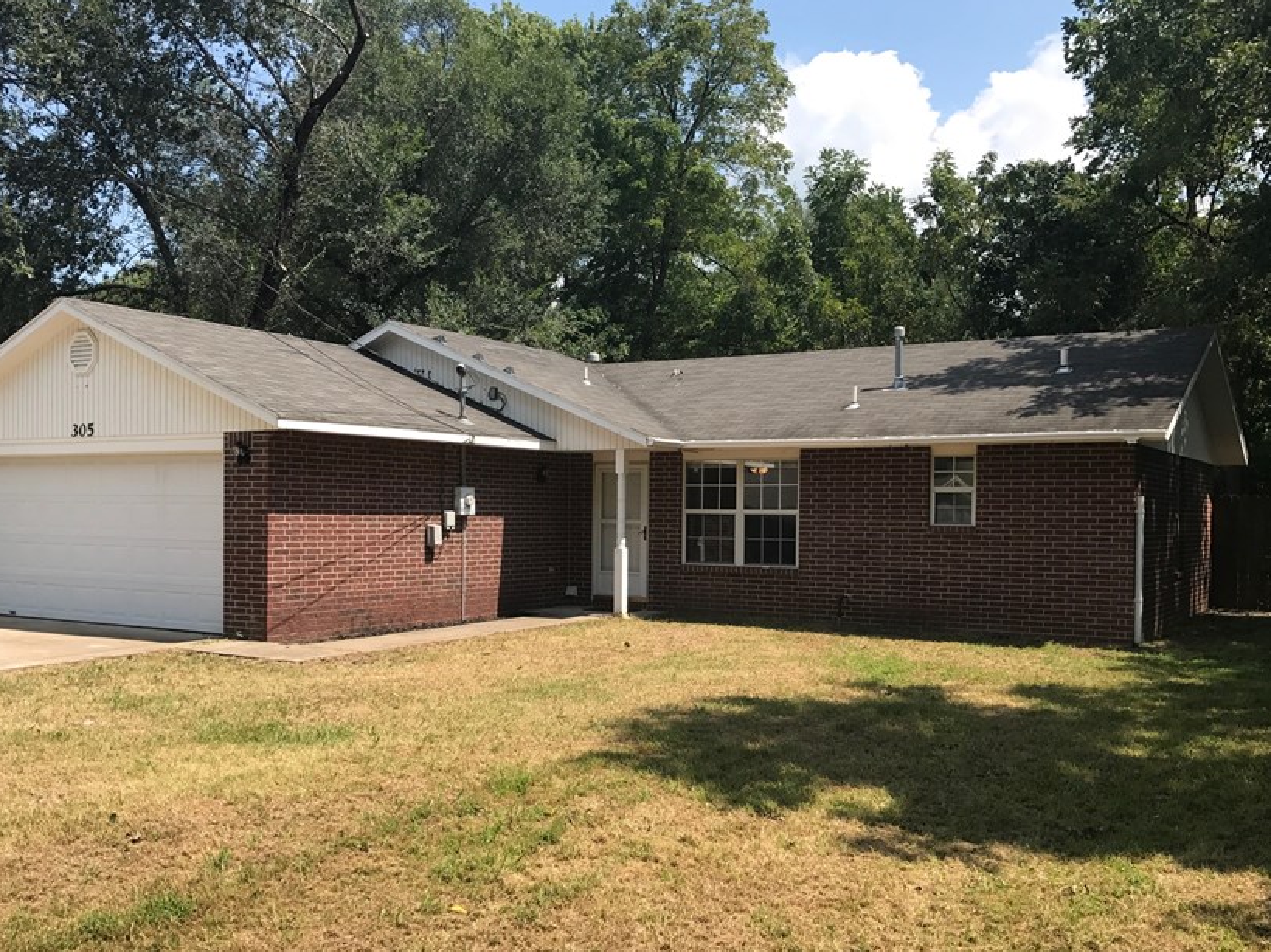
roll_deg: +0.0
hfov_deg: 52.6
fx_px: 1285
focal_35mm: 35
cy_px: 533
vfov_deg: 40.6
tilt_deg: +0.9
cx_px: 587
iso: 20
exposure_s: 1/1451
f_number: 1.8
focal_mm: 3.99
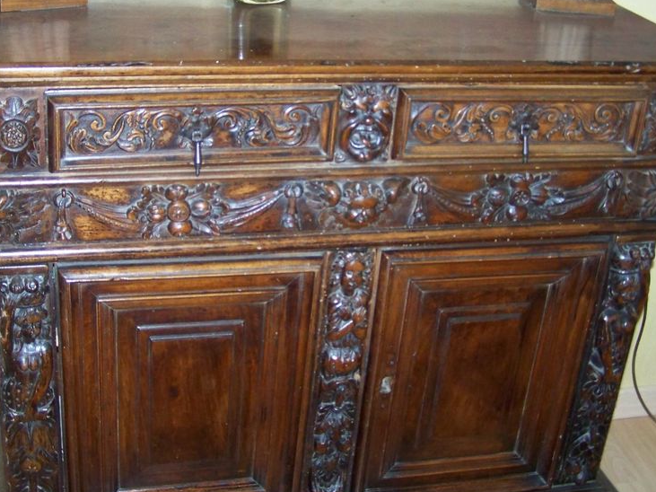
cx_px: 296
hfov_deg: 36.8
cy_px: 233
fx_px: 985
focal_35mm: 52
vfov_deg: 28.0
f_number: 2.8
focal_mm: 6.3
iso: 200
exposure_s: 1/30
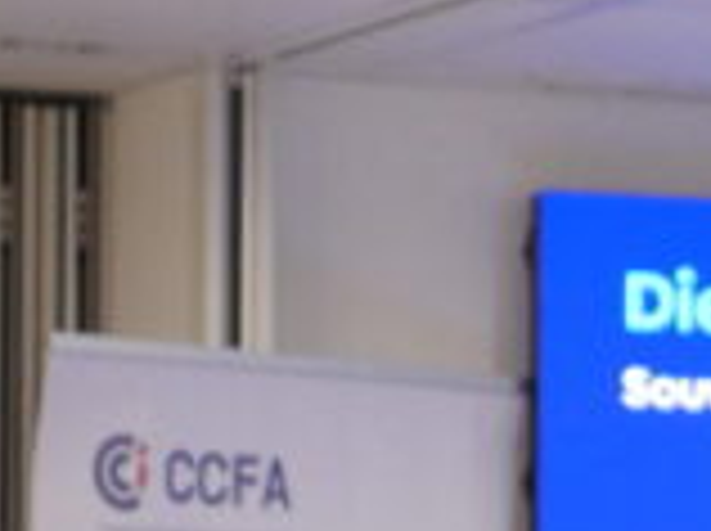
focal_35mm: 351
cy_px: 990
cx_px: 1706
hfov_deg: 5.5
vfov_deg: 4.2
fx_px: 7198
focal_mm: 27
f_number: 2.8
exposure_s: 1/125
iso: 1250
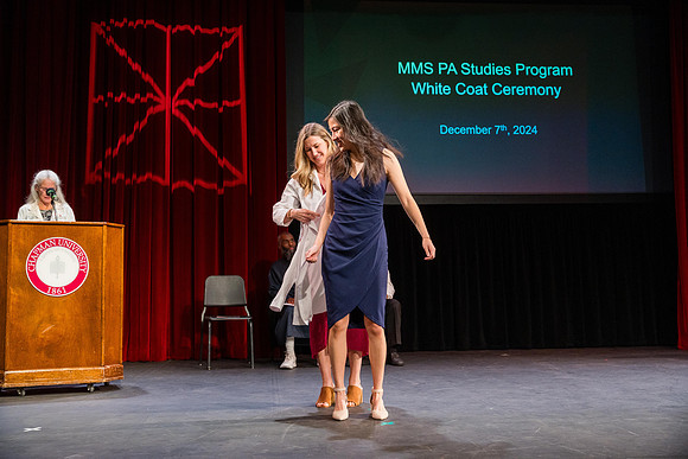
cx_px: 344
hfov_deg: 49.1
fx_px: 753
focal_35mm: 39
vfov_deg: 33.9
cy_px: 230
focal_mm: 39.4
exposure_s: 1/320
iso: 1250
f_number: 3.5
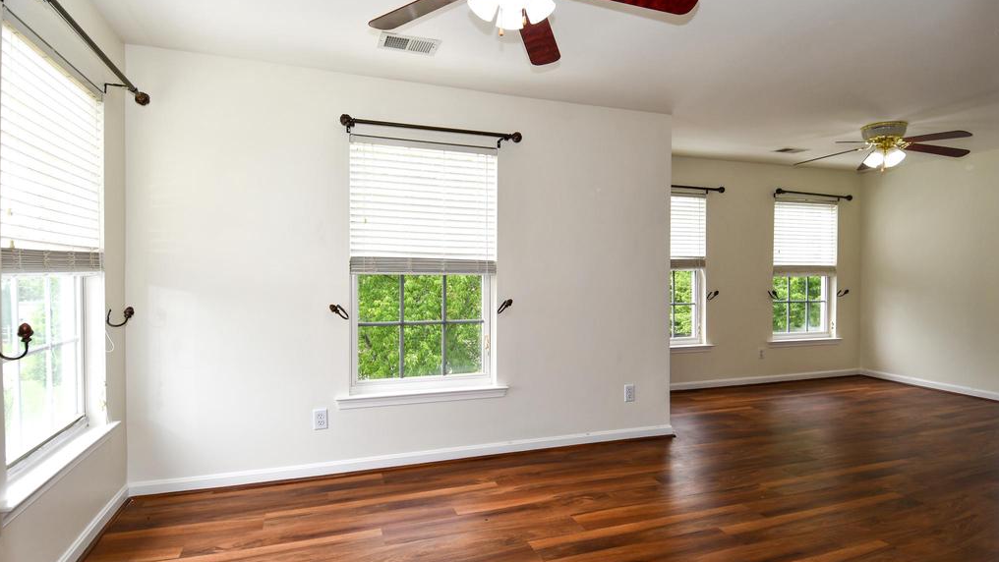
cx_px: 499
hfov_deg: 89.6
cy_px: 292
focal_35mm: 19
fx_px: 503
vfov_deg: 58.4
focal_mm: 12
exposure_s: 1/125
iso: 160
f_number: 5.6
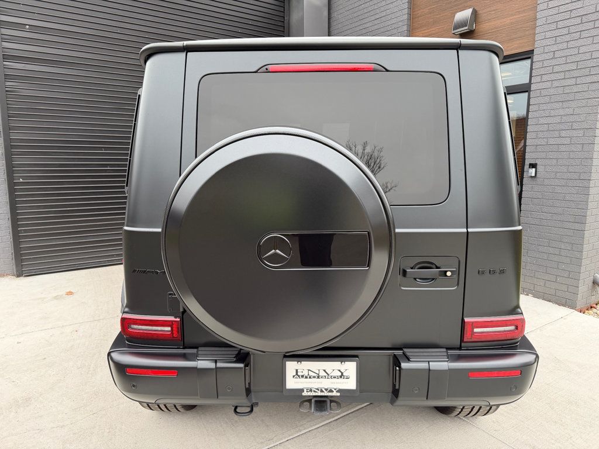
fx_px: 415
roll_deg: -0.5
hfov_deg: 71.6
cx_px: 300
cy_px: 224
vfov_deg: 56.8
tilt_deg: -7.6
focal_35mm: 24
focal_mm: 6.76
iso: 125
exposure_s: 1/121
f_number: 1.78
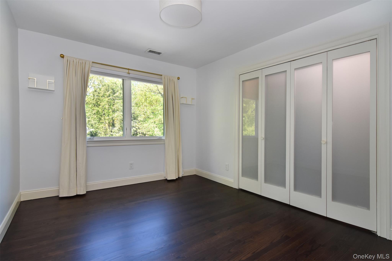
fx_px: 180
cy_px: 130
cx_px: 196
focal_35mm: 16
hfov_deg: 95.0
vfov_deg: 72.0
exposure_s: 1/50
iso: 640
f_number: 8
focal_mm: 11
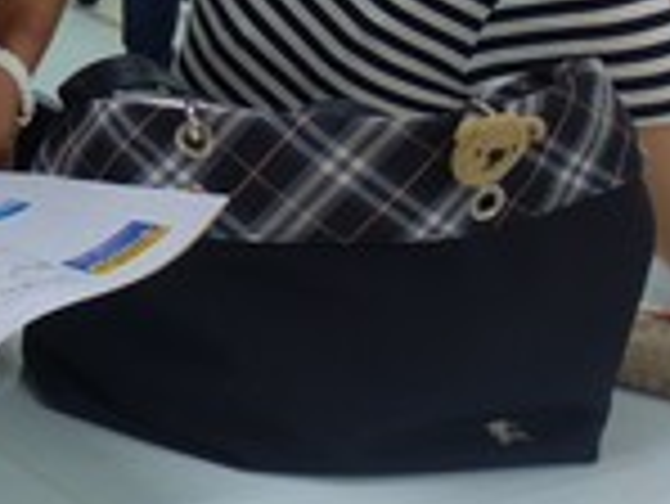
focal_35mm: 114
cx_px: -450
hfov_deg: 15.4
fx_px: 2208
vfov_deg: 12.7
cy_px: -124
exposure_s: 1/30
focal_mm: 17
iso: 125
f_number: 3.8
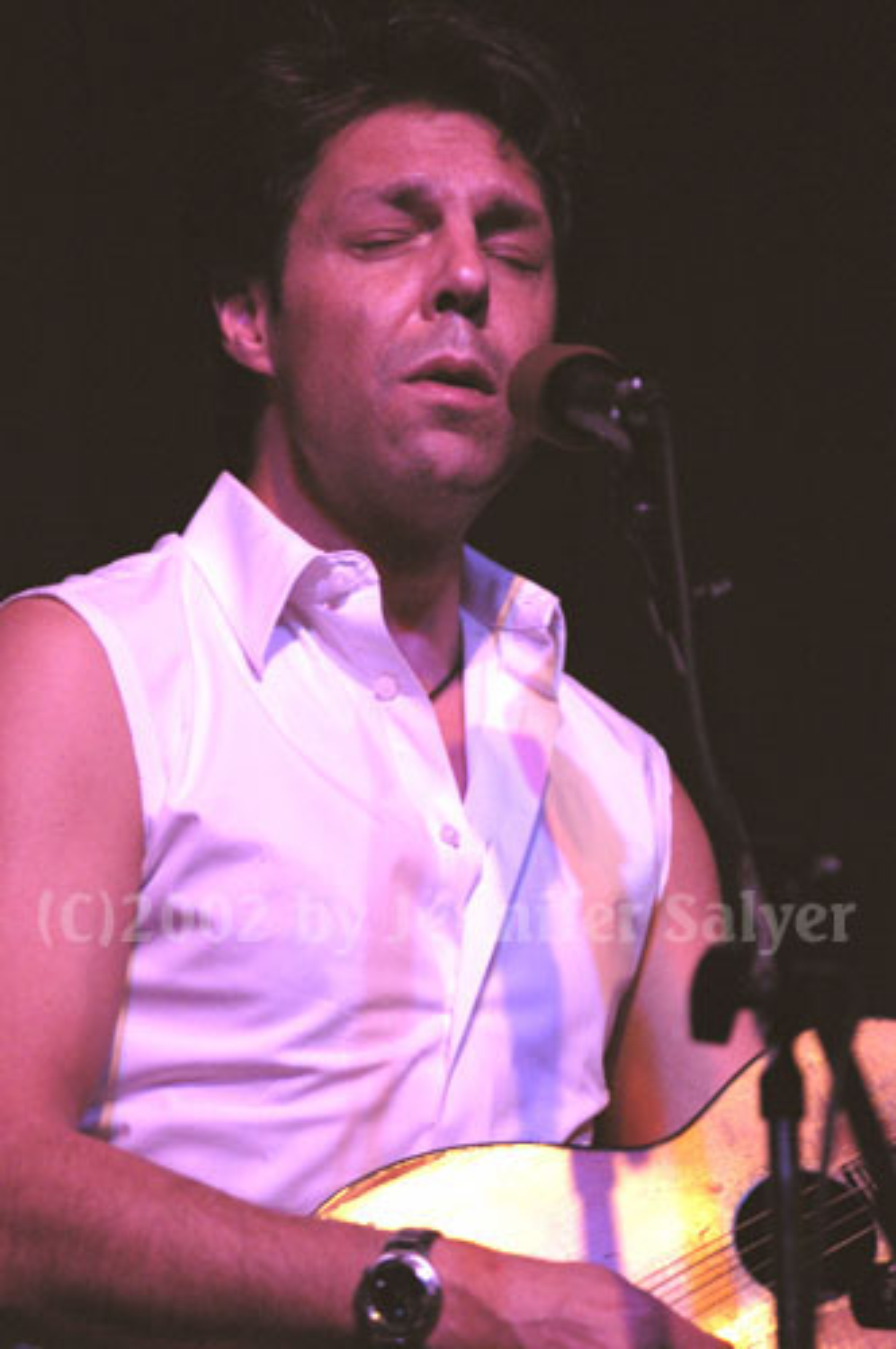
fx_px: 11230
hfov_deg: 4.6
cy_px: 674
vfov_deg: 6.9
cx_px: 448
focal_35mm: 300
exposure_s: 1/125
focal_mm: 200
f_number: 2.8
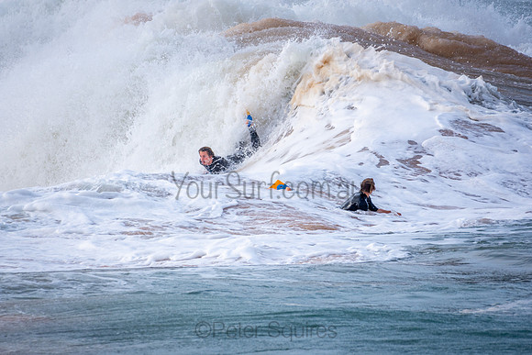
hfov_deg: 2.7
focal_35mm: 750
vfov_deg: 1.8
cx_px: 266
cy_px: 178
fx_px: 11085
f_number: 5.6
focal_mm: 500
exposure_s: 1/1250
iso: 200
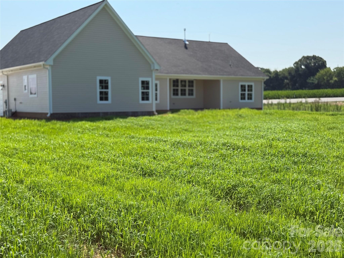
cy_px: 129
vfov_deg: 30.3
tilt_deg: -3.7
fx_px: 477
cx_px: 172
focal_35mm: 48
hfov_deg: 39.7
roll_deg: +0.5
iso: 100
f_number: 1.78
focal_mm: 6.76
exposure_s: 1/6024
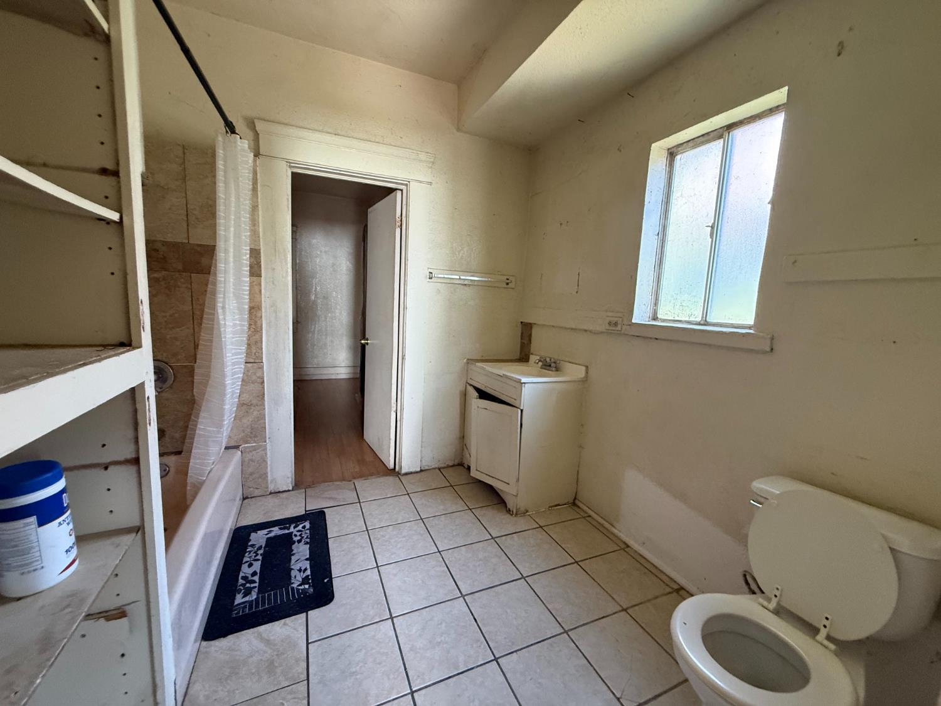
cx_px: 470
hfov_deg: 102.1
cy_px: 353
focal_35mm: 14
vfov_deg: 85.7
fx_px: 381
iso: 400
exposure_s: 1/60
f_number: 2.2
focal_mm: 2.22
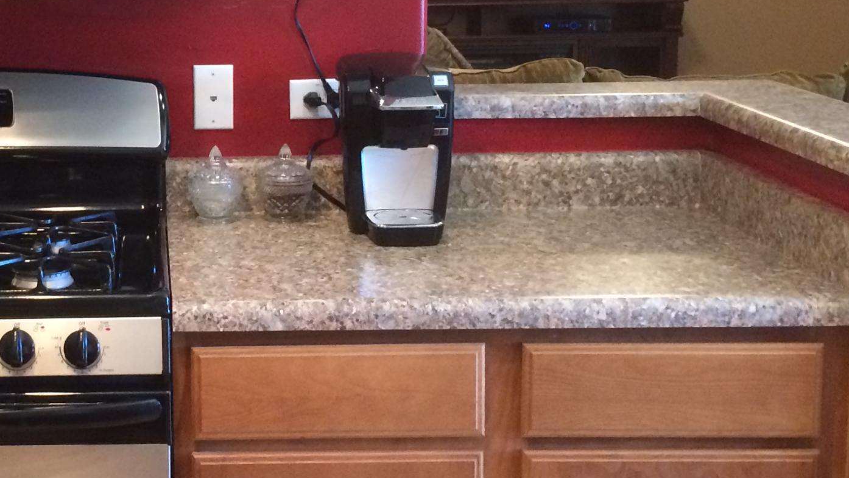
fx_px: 1531
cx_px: 153
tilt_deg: -7.9
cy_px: 112
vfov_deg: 17.6
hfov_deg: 30.2
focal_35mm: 68
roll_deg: +1.3
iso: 250
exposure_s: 1/20
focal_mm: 4.15
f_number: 2.2
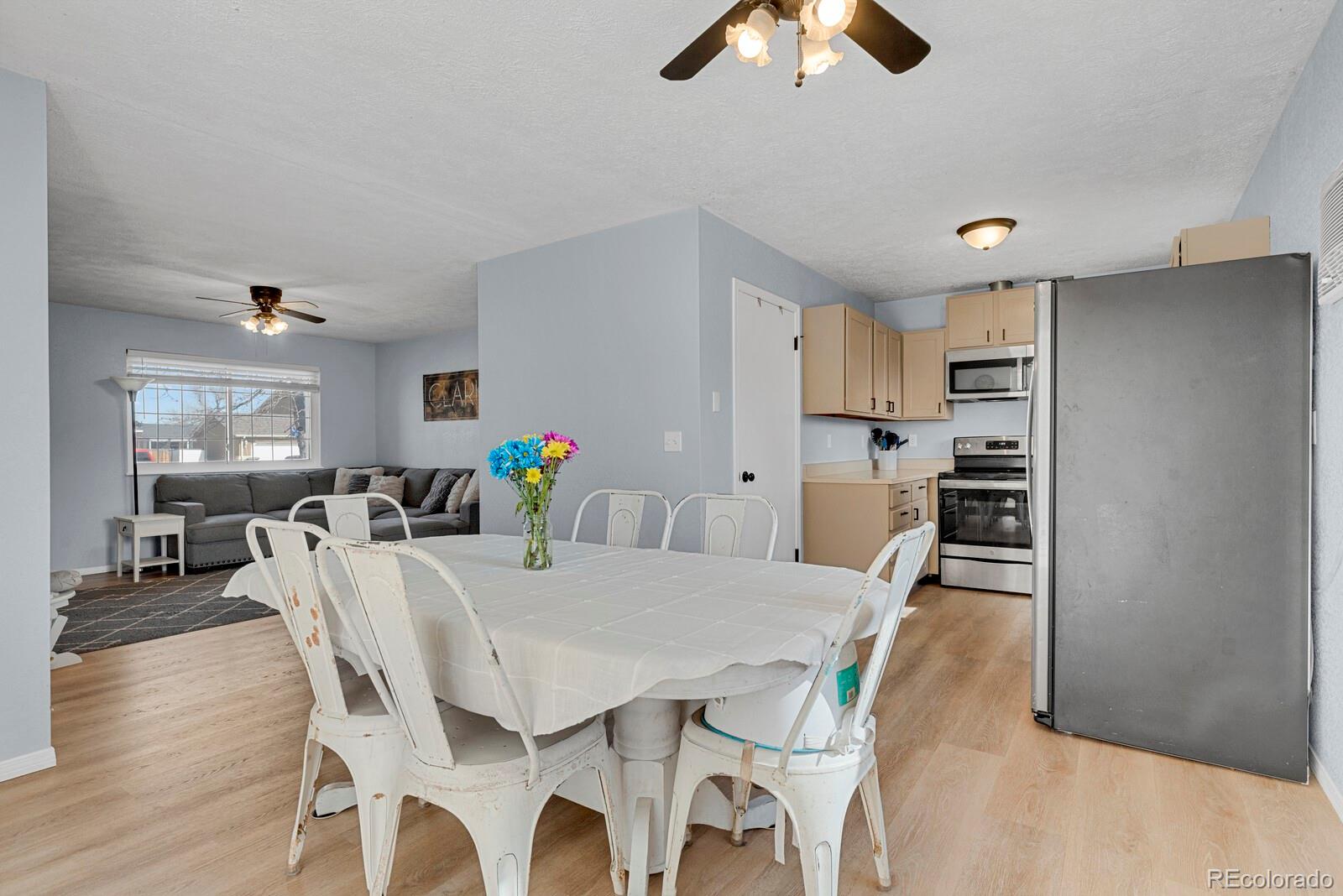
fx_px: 634
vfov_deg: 70.5
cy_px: 448
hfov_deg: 93.3
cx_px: 672
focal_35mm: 17
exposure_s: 1/20
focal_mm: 17
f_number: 8
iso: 2200
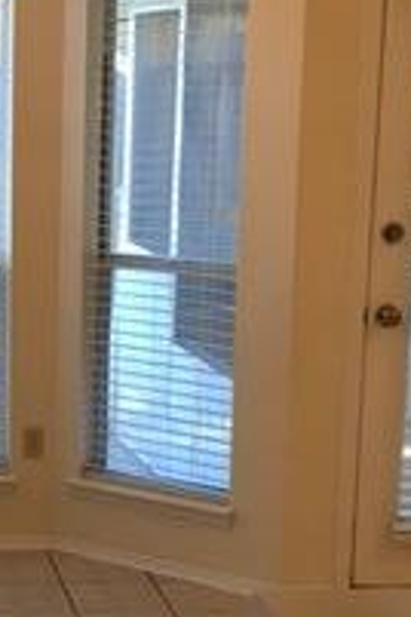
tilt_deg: -12.1
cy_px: 454
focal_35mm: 96
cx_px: -209
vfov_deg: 21.1
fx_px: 1644
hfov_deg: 13.4
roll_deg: +1.6
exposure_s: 1/30
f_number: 2.2
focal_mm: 4.15
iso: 25
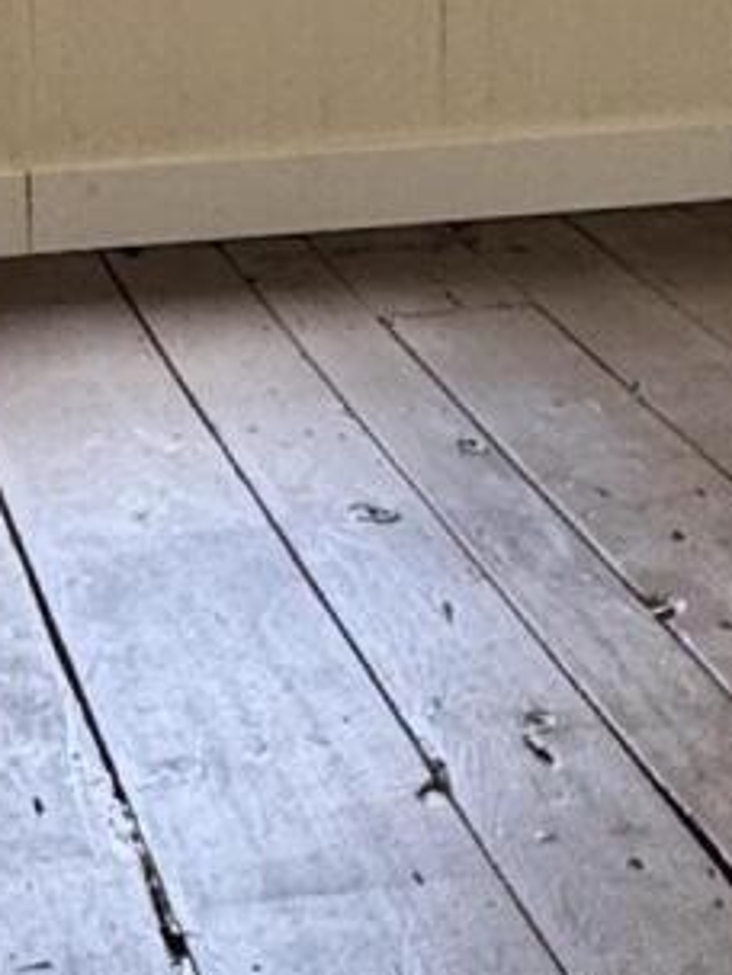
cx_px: 209
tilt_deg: -7.0
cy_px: -208
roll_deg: +0.3
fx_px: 2594
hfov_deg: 16.0
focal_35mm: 92
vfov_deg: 19.9
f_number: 2.2
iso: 125
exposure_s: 1/120
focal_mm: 2.22
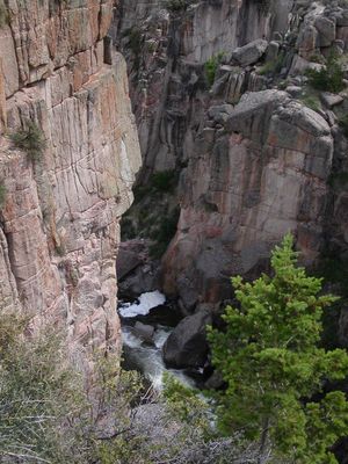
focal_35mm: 38
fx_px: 509
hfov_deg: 37.7
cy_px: 232
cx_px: 174
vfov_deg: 49.0
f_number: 8
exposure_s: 1/90
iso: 100
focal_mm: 7.8
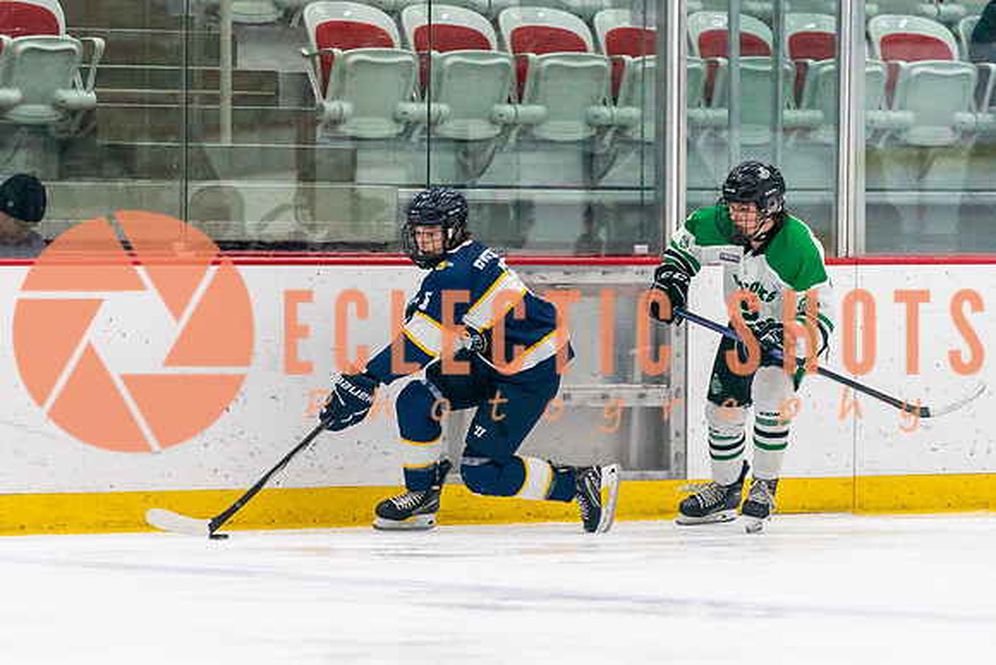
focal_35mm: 316
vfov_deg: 4.4
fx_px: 8744
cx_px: 340
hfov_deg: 6.5
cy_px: 470
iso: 4000
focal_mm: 200
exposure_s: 1/1600
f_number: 2.8
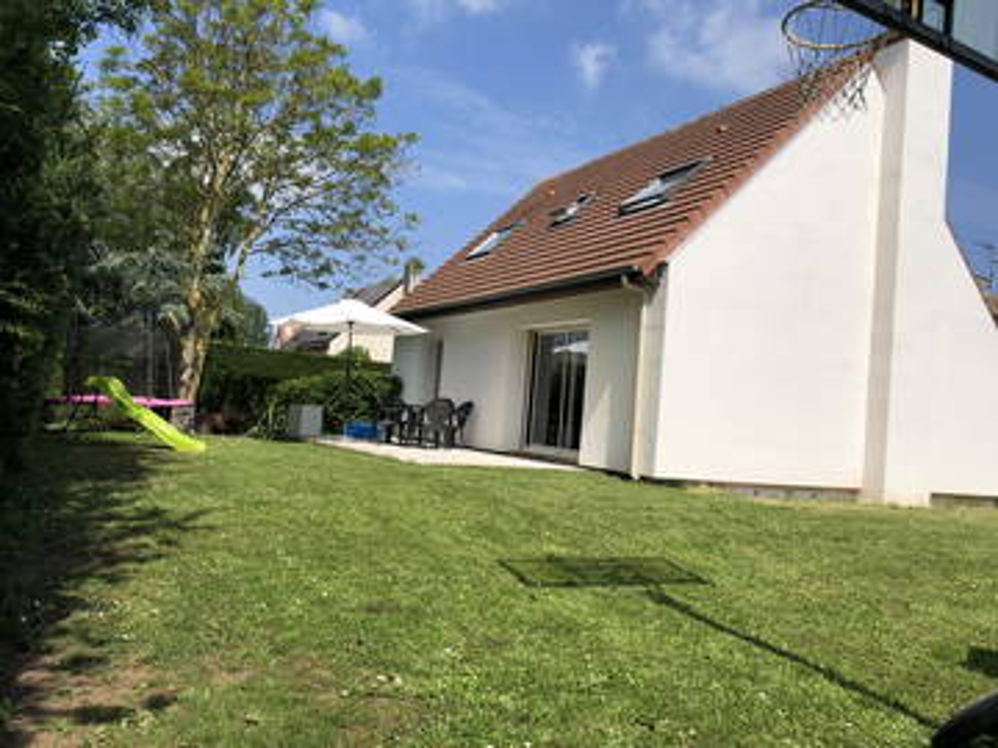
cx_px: 499
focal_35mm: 28
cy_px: 374
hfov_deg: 63.4
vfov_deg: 49.7
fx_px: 807
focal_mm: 4
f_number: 1.8
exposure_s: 1/3003
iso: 25
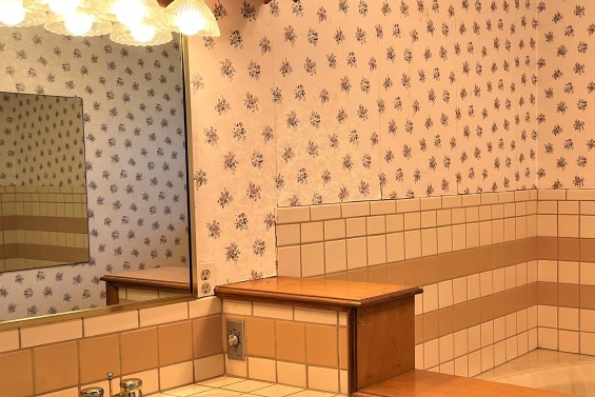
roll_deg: +1.5
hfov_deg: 39.4
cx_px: 439
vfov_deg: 27.5
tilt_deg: -4.6
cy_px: 229
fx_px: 810
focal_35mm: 49
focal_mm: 5.1
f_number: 1.6
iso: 125
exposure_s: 1/120
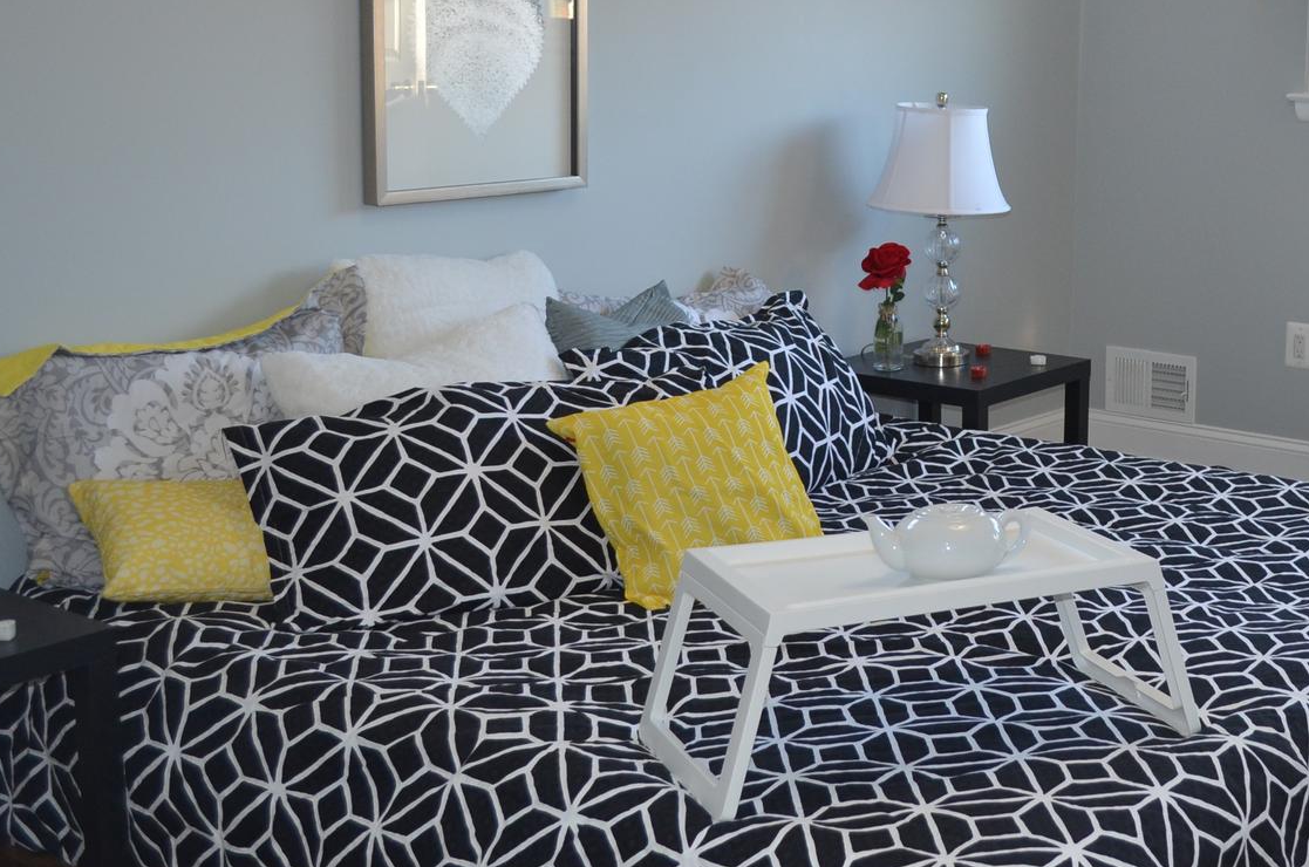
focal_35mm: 55
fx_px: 1996
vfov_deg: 24.4
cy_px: 322
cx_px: 1050
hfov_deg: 35.1
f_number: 3.8
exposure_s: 1/60
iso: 500
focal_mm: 20
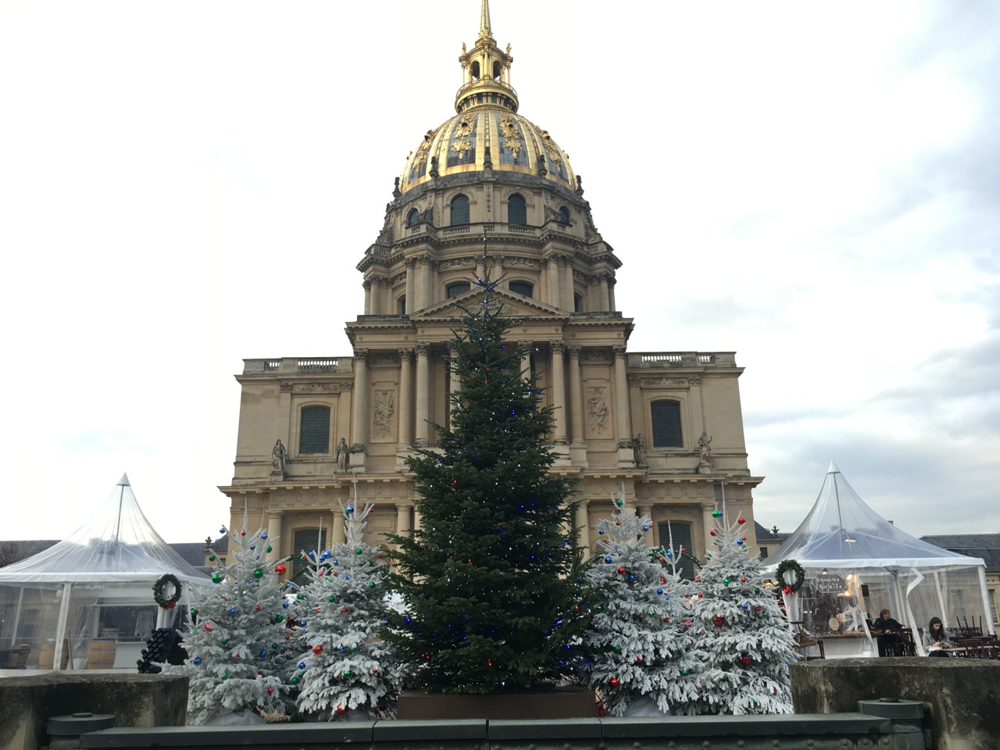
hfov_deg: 61.7
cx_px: 500
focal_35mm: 29
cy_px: 375
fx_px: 838
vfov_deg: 48.2
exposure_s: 1/124
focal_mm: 4.15
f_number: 2.2
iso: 25
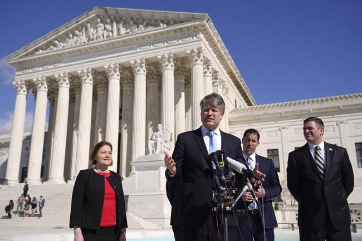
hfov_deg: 55.8
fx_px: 342
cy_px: 120
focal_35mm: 34
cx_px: 181
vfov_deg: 38.9
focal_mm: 34
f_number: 4
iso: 50
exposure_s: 1/1000
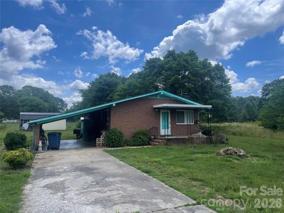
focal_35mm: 25
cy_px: 106
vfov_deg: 54.9
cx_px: 142
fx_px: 205
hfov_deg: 69.4
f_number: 1.6
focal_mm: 5.1
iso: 32
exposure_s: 1/4049
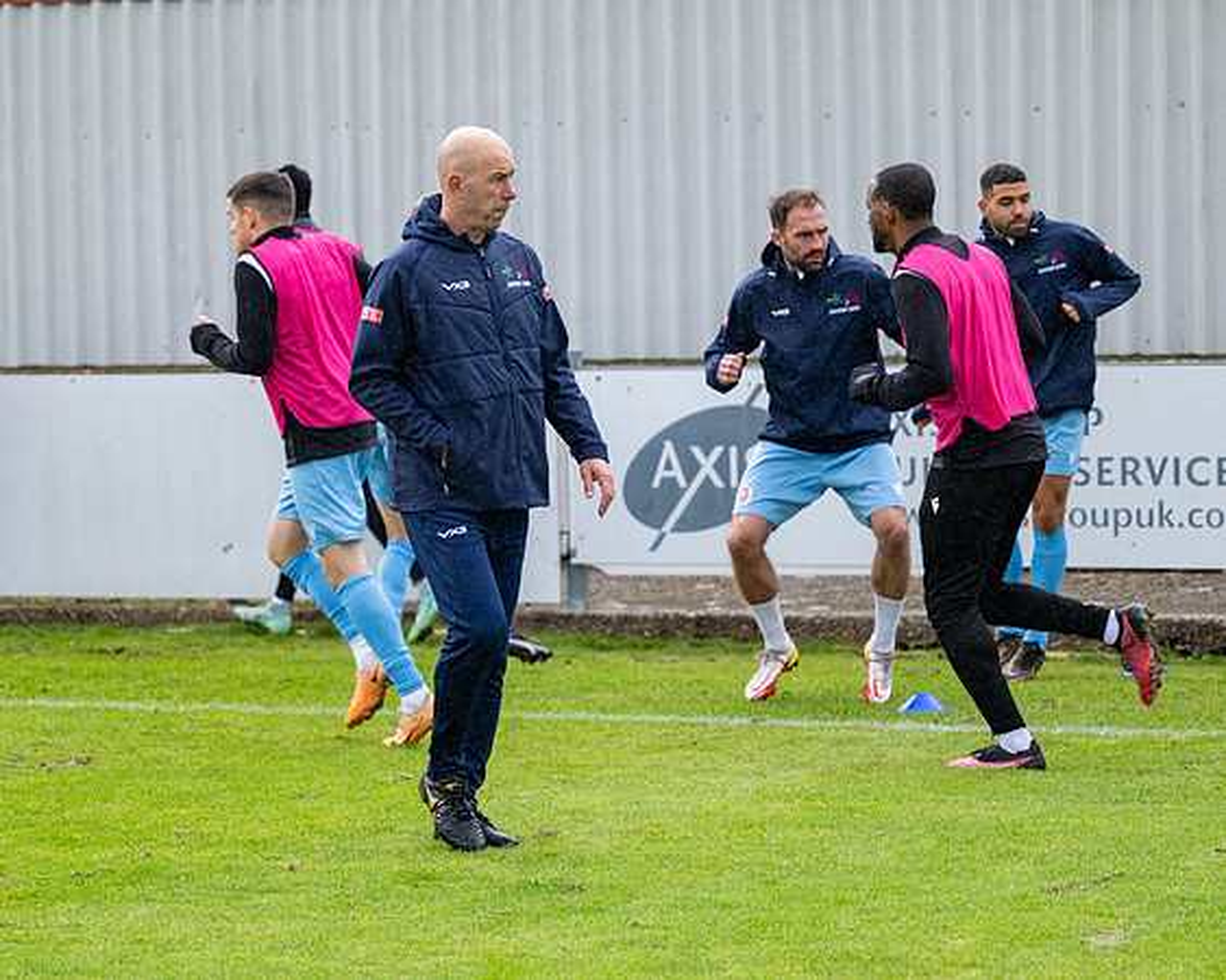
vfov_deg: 10.1
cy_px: 490
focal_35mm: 152
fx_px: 5517
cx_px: 495
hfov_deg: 12.7
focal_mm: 135
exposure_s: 1/1000
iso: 800
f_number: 4
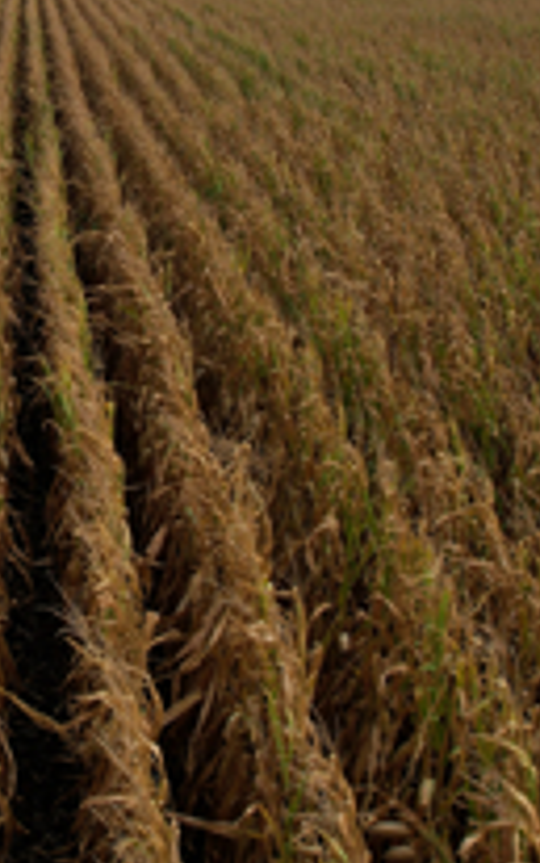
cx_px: -29
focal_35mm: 49
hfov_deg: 24.8
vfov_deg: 40.4
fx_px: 1152
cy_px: 268
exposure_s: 1/1500
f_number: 2.8
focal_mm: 8.38
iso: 100
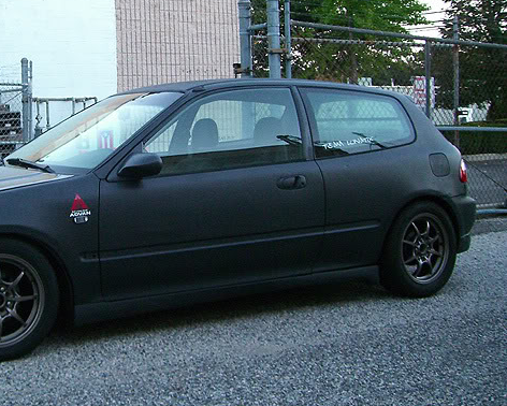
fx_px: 826
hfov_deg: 33.5
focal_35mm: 55
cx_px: 132
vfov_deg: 27.5
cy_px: 146
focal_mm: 6.2
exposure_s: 1/80
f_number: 2.7
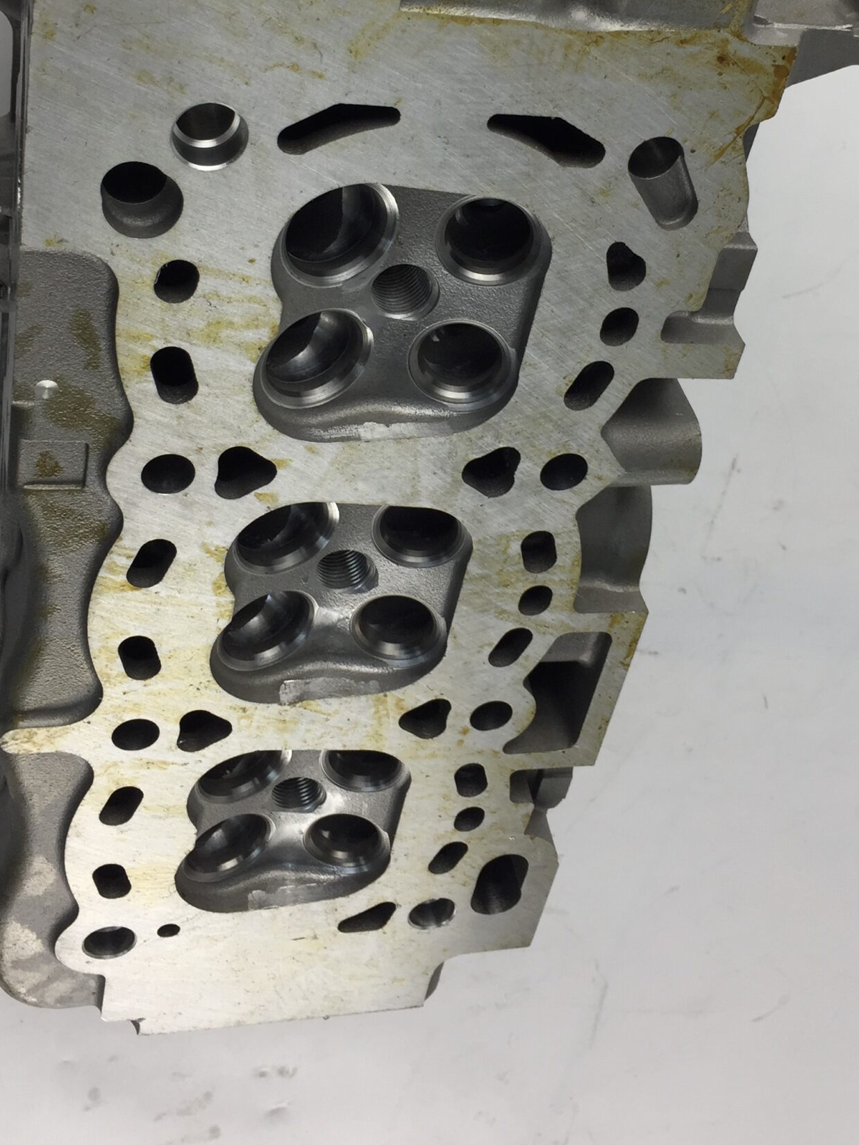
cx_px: 416
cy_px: 276
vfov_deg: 40.8
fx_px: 1489
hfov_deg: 32.2
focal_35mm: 45
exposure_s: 1/50
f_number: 2.2
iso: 32
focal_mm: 4.15
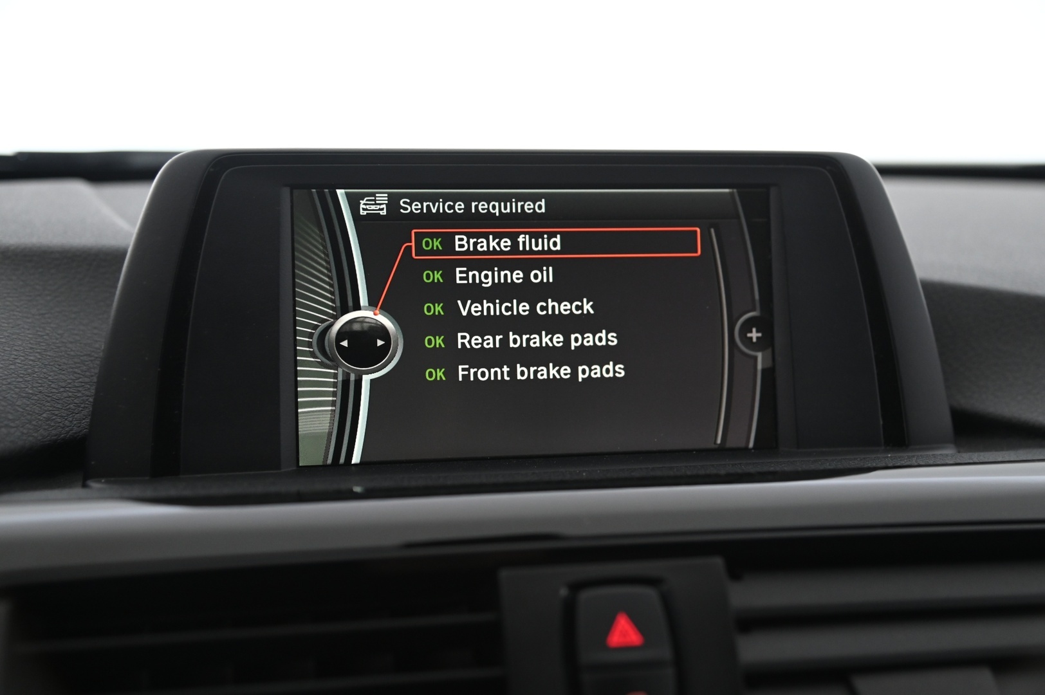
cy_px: 348
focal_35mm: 48
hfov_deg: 41.1
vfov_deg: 28.0
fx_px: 1392
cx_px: 522
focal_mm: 48
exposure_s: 1/25
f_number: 4
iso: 2000
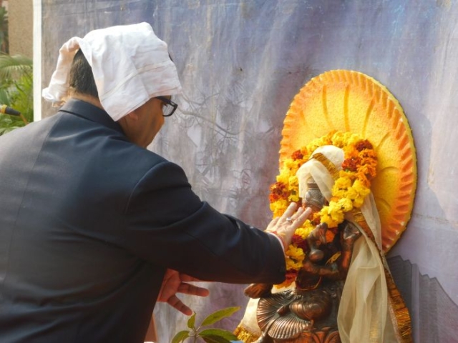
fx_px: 1204
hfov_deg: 21.5
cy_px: 172
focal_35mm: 91
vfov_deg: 16.2
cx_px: 229
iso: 125
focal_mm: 16.1
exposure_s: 1/160
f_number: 4.5
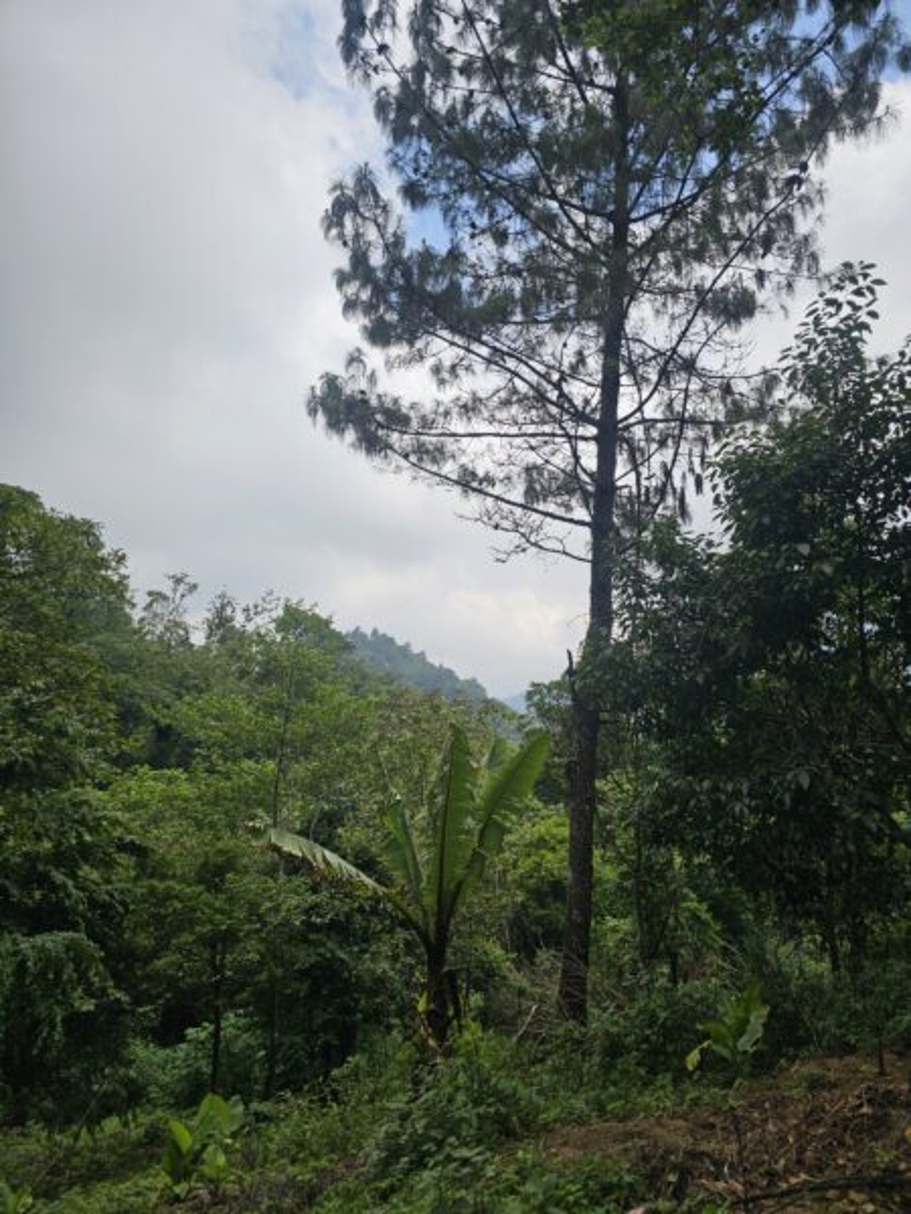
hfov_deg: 58.9
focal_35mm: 23
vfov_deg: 73.9
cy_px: 607
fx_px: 807
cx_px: 456
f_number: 1.7
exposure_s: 1/771
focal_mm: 6.3
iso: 10
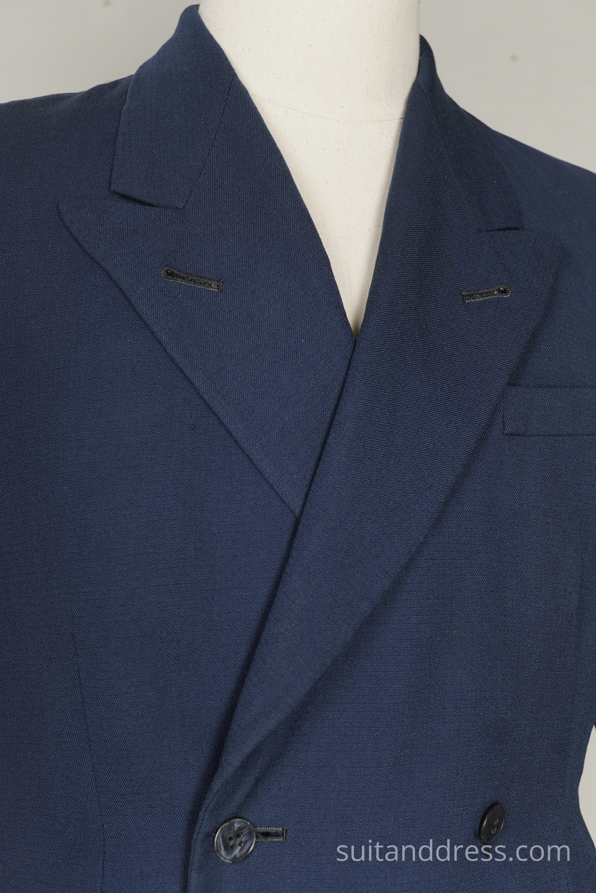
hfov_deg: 28.1
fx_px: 1192
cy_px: 446
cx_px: 298
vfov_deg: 41.1
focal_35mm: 48
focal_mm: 32
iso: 200
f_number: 5.6
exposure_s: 1/15
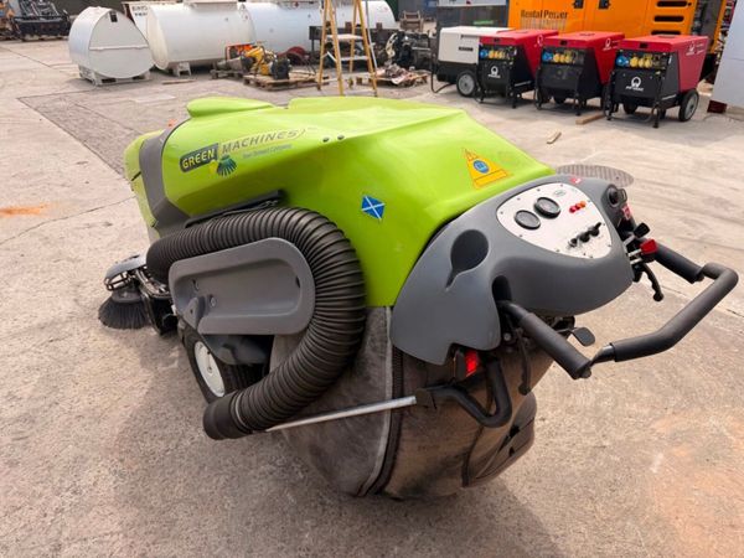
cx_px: 372
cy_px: 279
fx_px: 516
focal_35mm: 24
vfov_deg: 56.8
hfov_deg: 71.6
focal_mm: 6.76
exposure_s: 1/3584
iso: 80
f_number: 1.78
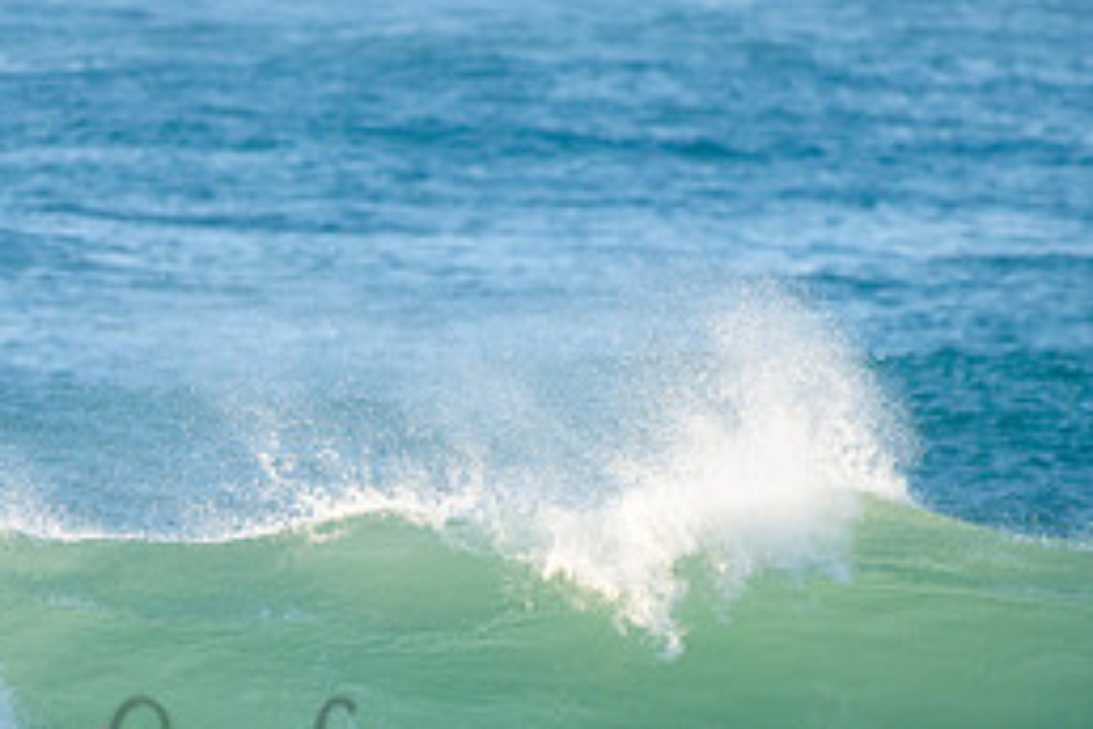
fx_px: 34093
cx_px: 292
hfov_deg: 1.8
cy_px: 727
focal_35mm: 1123
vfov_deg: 1.2
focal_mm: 500
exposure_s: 1/1600
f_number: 5.6
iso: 360
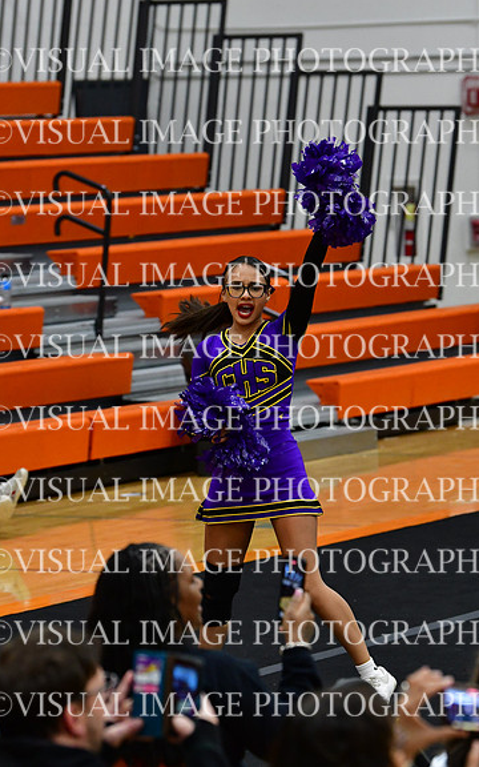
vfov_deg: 10.5
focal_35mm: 200
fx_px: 4177
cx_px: 244
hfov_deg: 6.6
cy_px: 382
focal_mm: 130
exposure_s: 1/500
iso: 4000
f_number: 4
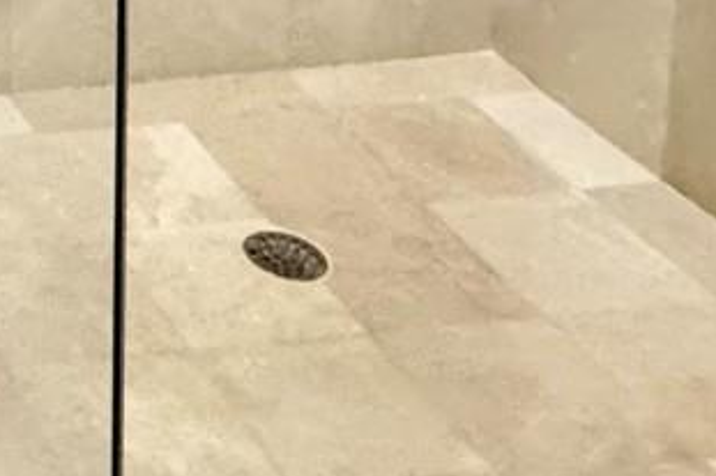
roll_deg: +2.6
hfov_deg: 21.2
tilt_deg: -10.6
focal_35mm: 75
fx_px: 1491
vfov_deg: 14.7
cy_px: -499
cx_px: -456
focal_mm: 2.22
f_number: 2.2
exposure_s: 1/60
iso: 1000
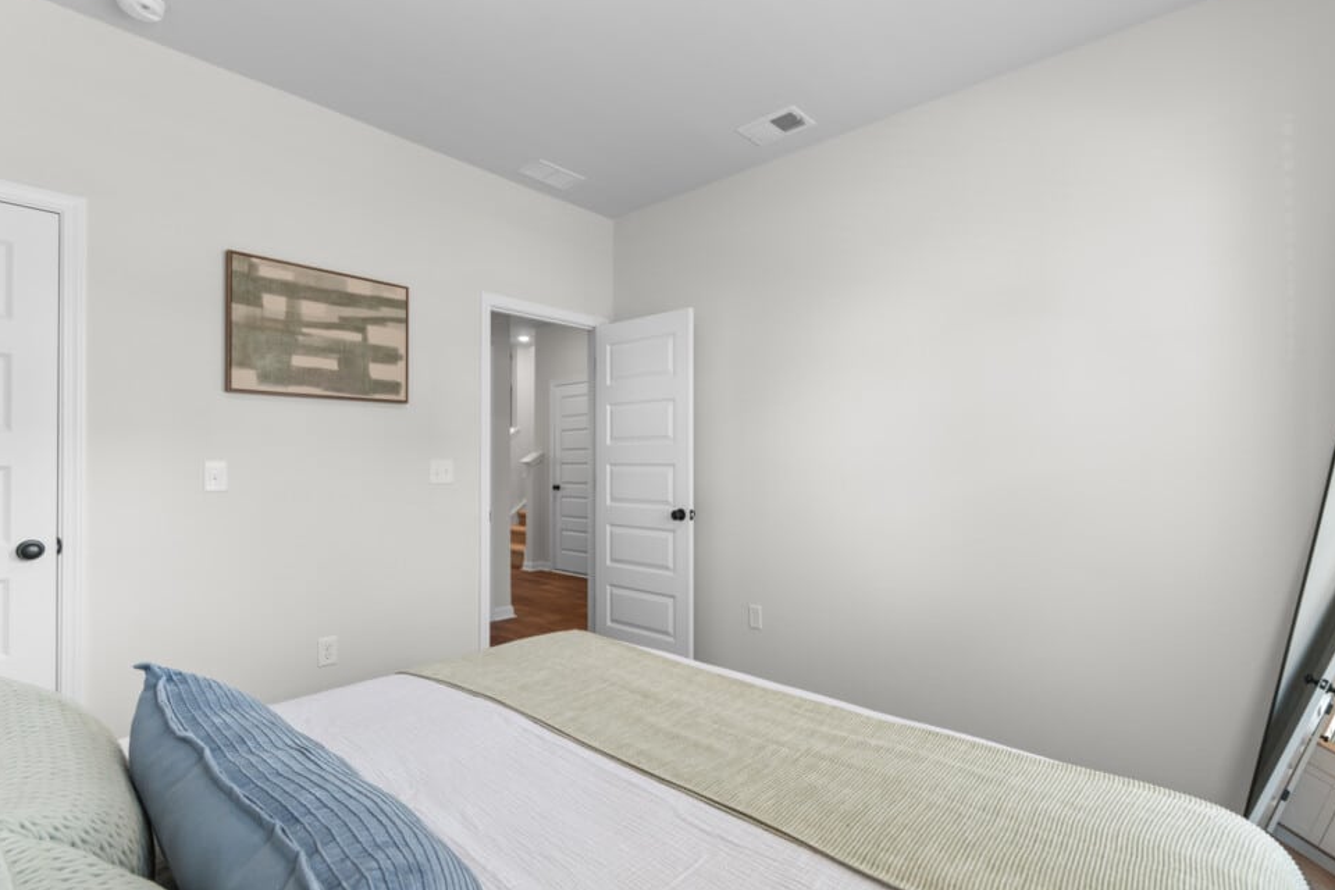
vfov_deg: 73.7
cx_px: 684
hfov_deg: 96.7
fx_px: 593
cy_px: 454
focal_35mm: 16
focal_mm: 10
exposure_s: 1/8
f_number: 4.5
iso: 100
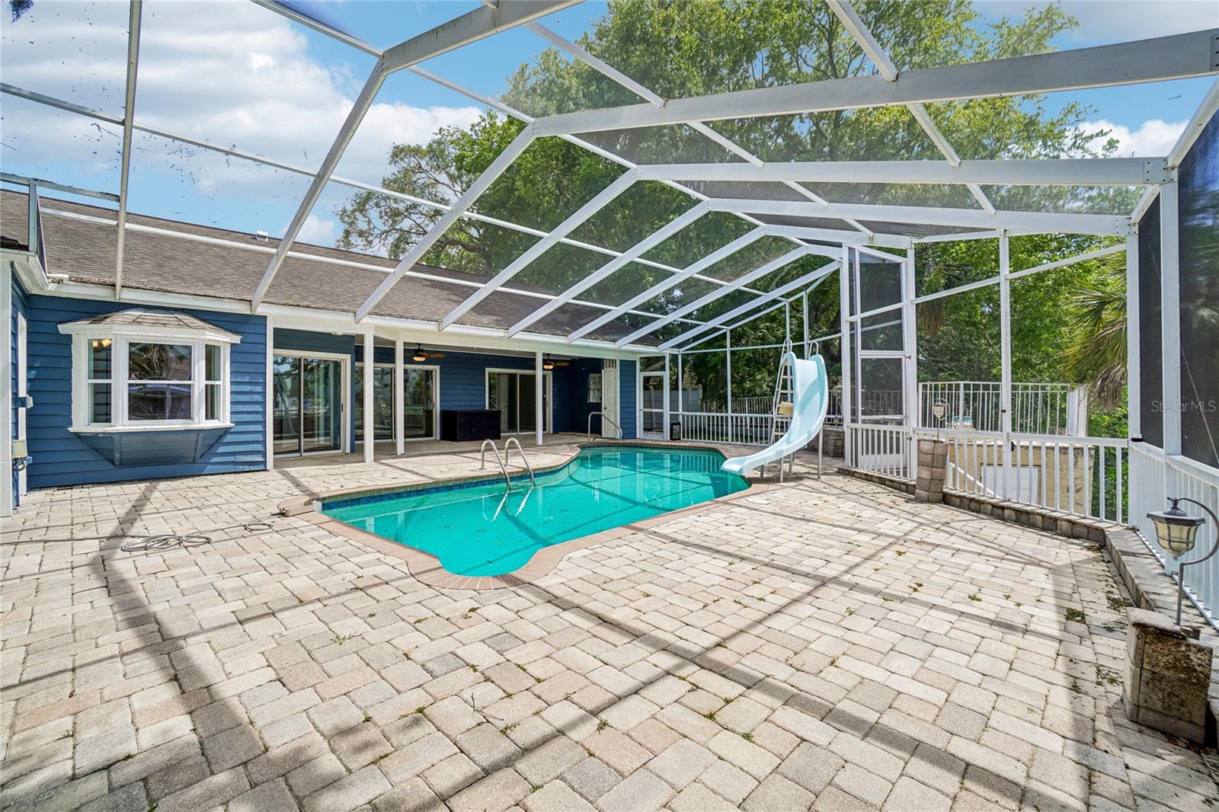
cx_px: 610
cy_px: 406
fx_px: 508
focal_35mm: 15
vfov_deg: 77.3
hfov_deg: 100.4
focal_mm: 10
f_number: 8
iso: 100
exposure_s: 1/90
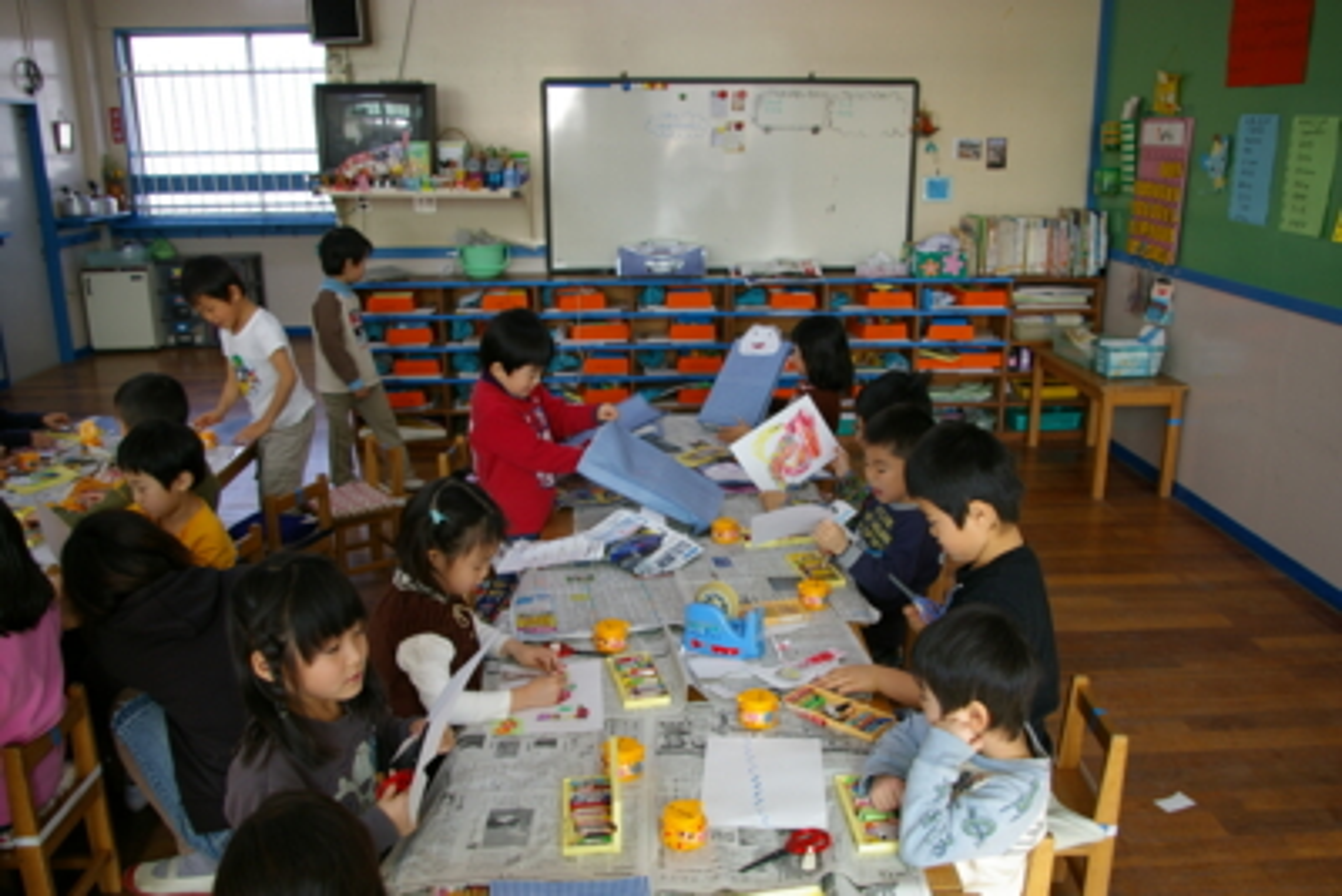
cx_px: 671
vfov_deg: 43.6
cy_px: 448
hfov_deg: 61.9
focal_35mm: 30
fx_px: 1119
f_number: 4.5
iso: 200
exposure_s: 1/60
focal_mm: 20
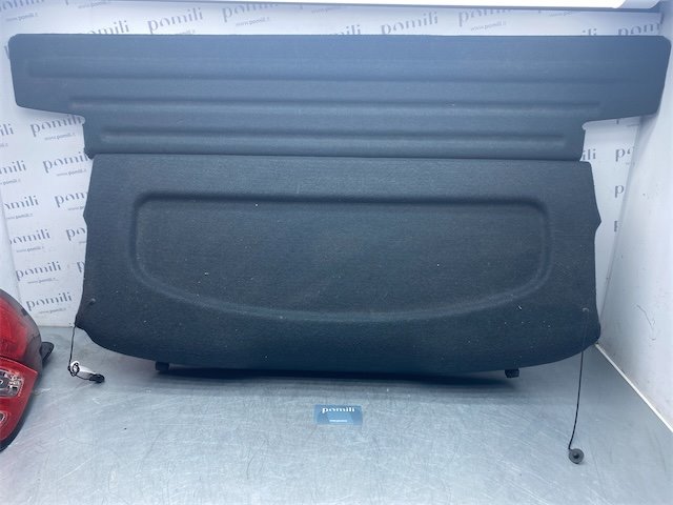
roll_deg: -1.7
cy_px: 252
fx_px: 505
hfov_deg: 67.3
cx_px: 336
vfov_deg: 53.1
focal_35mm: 26
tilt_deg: -20.1
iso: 32
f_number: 1.8
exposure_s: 1/248
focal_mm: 4.25
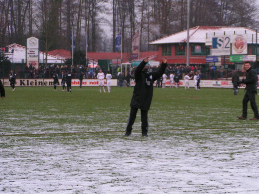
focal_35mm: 131
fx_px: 980
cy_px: 97
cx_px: 130
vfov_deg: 11.3
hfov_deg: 15.1
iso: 160
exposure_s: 1/200
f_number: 3.5
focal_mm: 20
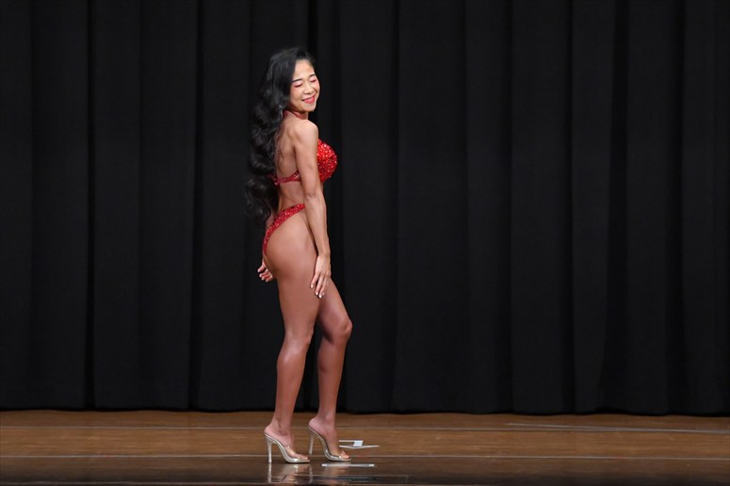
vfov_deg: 5.7
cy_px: 243
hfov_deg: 8.6
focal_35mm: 240
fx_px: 4864
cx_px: 365
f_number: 5.6
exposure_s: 1/400
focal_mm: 160
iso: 6400
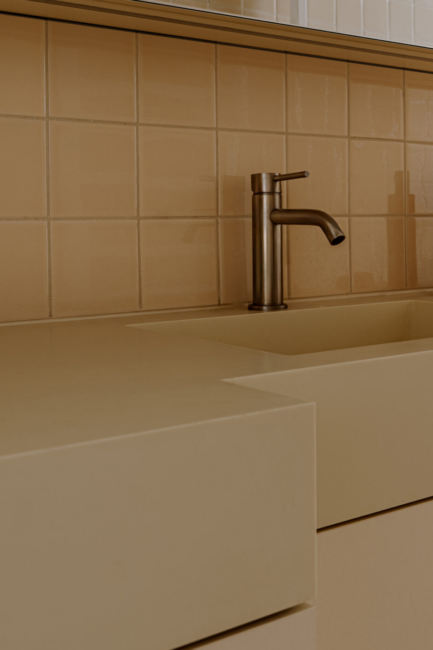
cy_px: 207
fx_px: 956
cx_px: 382
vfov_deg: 37.1
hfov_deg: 24.8
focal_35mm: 53
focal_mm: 29
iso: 100
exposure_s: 1/1.25
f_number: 8
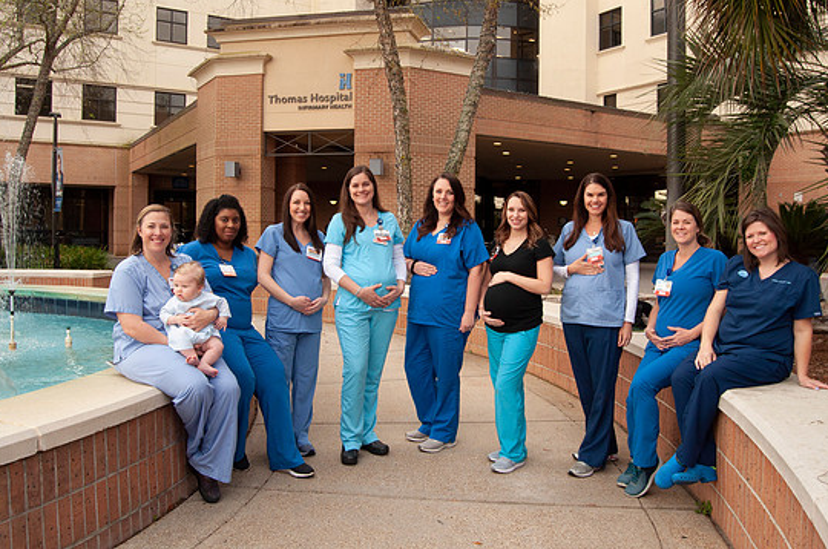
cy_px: 268
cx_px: 434
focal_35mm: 29
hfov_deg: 63.7
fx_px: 666
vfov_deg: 44.8
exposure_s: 1/125
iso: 400
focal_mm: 18
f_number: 9
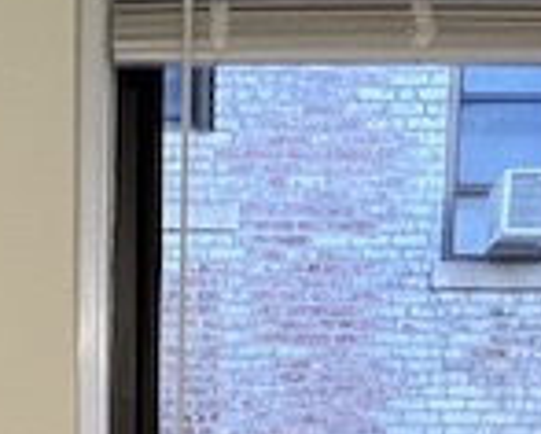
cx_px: 121
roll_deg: -0.6
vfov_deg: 16.3
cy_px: 901
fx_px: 1106
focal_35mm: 69
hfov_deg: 27.0
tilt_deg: -9.3
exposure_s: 1/99
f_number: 1.8
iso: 160
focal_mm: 1.57
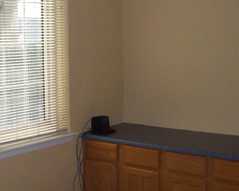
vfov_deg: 22.4
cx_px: 54
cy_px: 68
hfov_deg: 27.4
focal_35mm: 68
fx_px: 481
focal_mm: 6
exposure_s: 1/369
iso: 200
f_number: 2.7
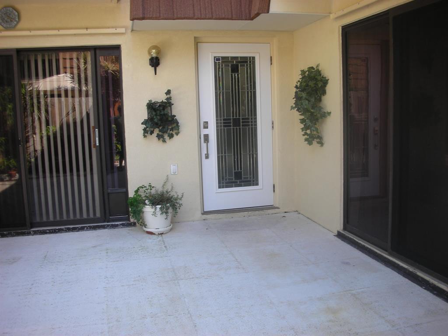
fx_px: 453
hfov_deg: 52.6
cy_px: 168
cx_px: 224
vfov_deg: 40.7
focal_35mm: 35
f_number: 3
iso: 50
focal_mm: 5.8
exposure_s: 1/65
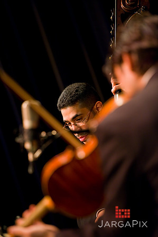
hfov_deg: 6.9
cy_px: 118
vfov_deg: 10.3
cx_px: 79
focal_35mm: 200
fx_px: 1320
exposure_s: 1/125
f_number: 2.8
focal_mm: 200
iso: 2200
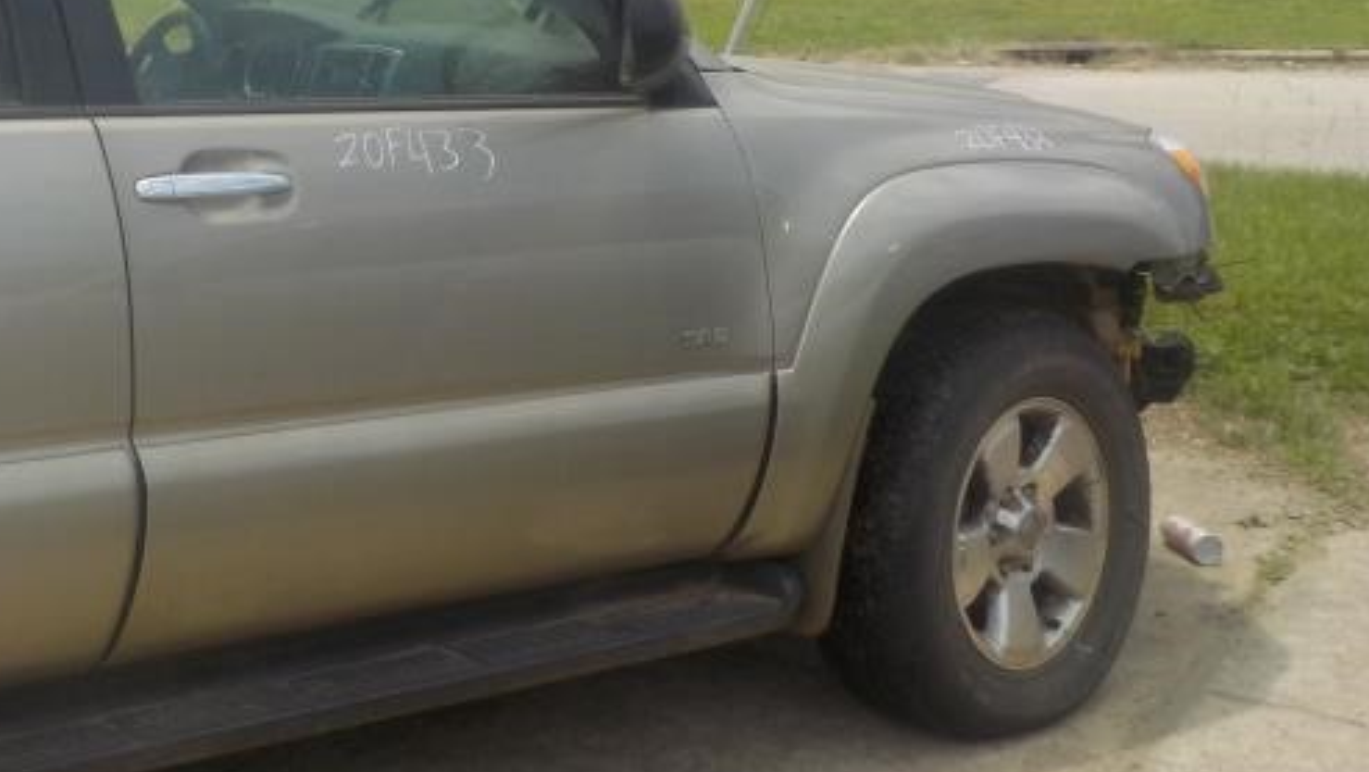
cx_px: 355
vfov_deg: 22.3
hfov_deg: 38.2
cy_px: 139
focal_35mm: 53
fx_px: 1925
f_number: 3.3
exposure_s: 1/1000
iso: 125
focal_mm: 4.1
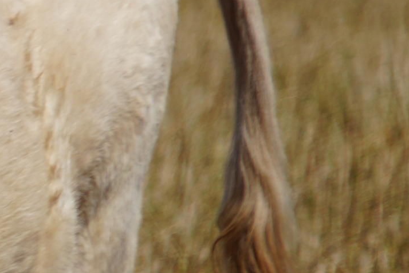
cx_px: -879
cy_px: 289
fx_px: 19085
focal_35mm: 1680
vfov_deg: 0.8
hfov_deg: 1.2
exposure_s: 1/800
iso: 100
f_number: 6.3
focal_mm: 240
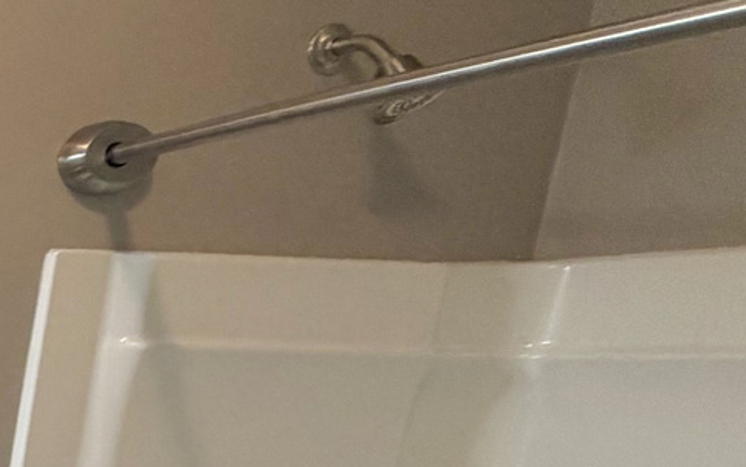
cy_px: 654
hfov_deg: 19.1
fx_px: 1282
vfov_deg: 18.7
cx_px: -748
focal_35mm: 63
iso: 160
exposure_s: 1/120
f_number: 2.2
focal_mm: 2.22
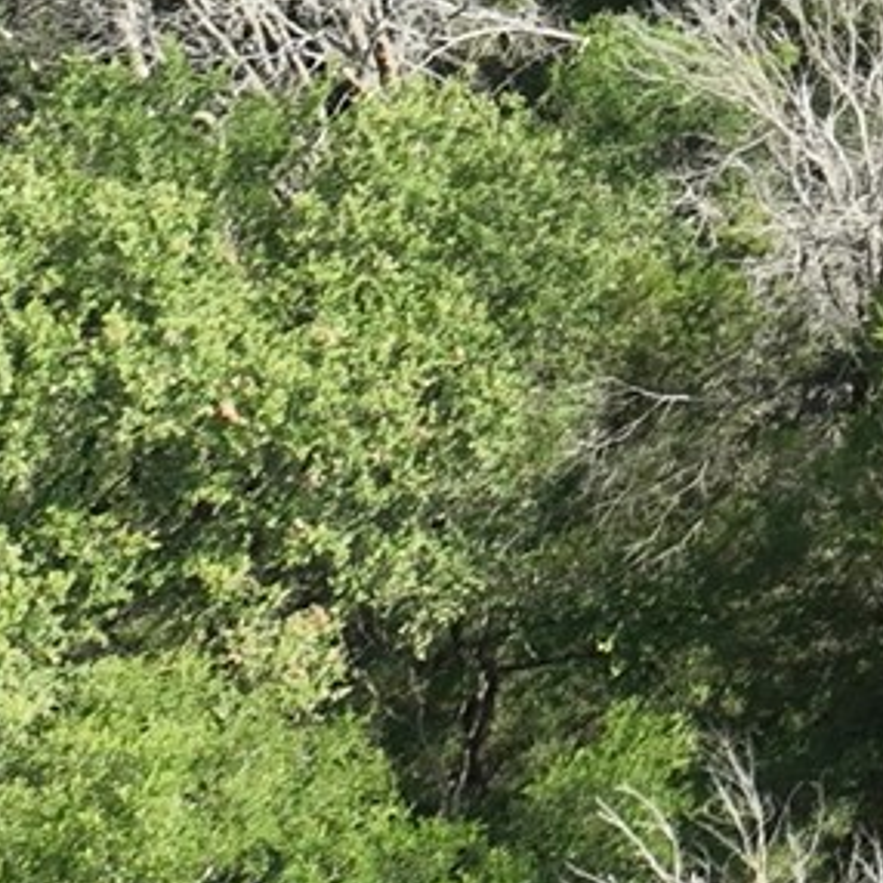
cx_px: 2613
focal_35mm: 152
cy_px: -1172
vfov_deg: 10.1
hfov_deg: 9.3
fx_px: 4387
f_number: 2.8
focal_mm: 12.29
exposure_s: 1/1600
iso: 300
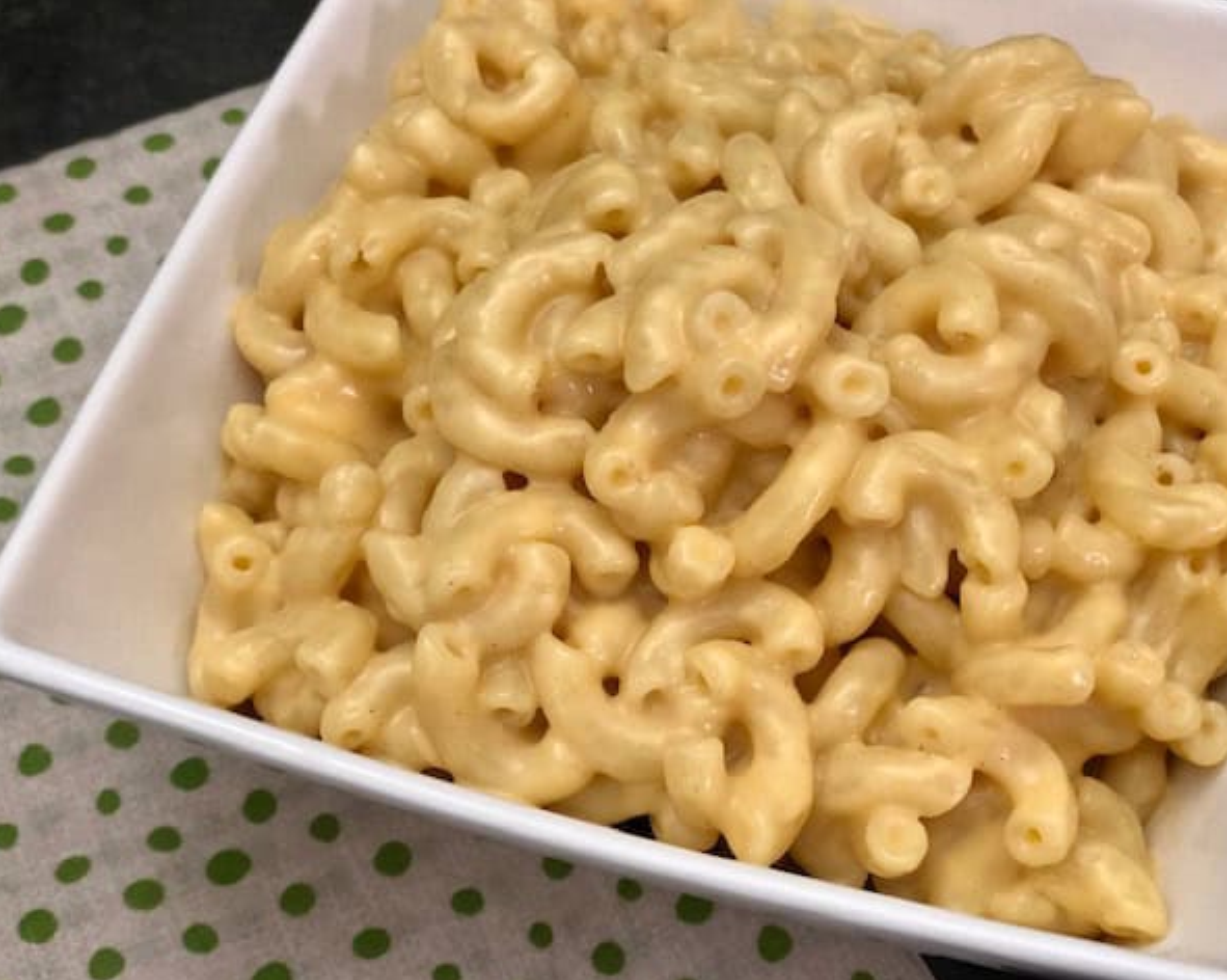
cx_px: 619
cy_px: 494
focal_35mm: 55
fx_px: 1996
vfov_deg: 27.6
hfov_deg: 34.2
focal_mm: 6
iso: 160
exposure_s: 1/20
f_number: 2.4
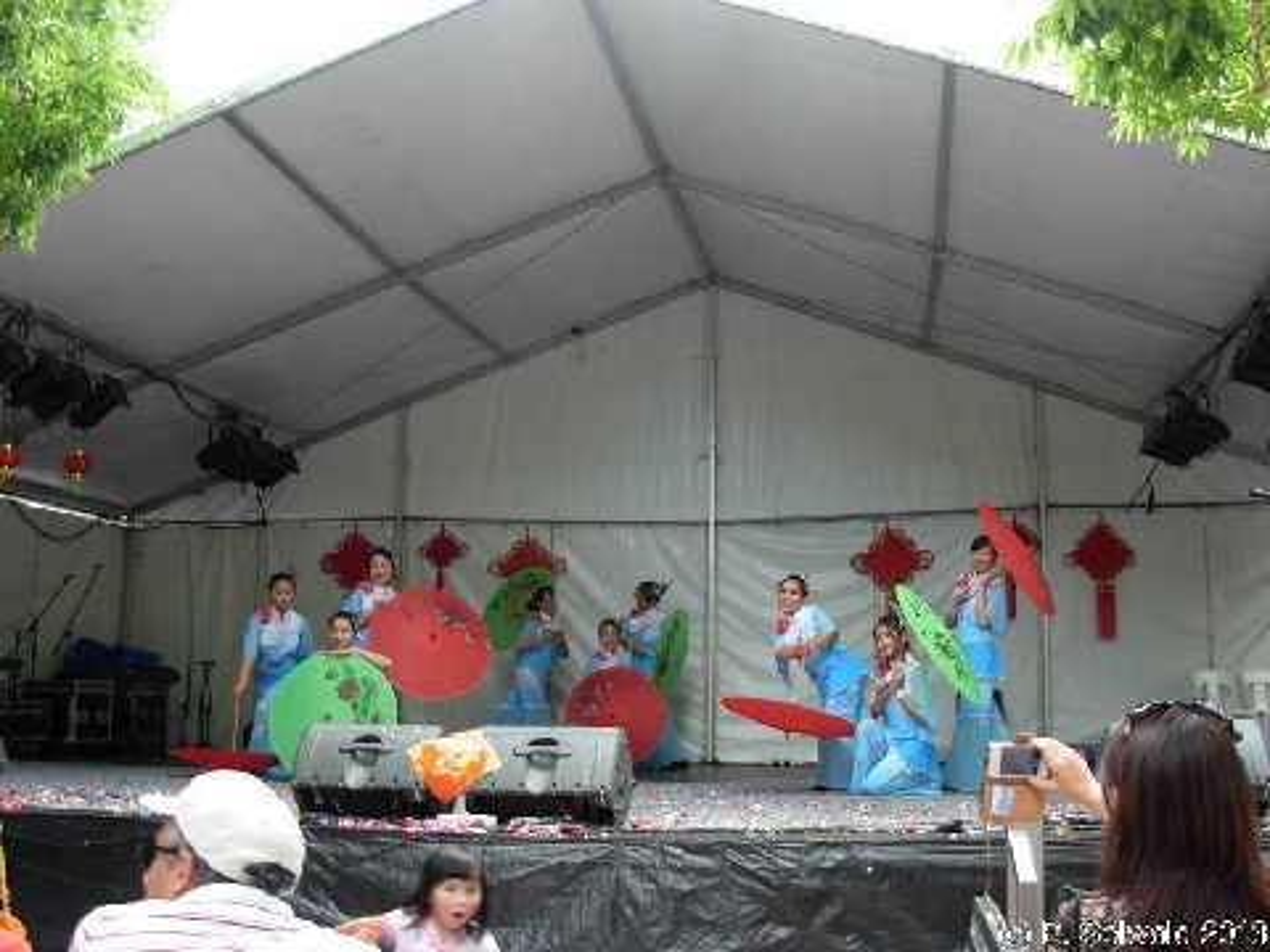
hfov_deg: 49.0
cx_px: 635
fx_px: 1394
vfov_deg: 37.7
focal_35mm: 38
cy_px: 476
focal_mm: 6.3
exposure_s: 1/49.3
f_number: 2.9
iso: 79
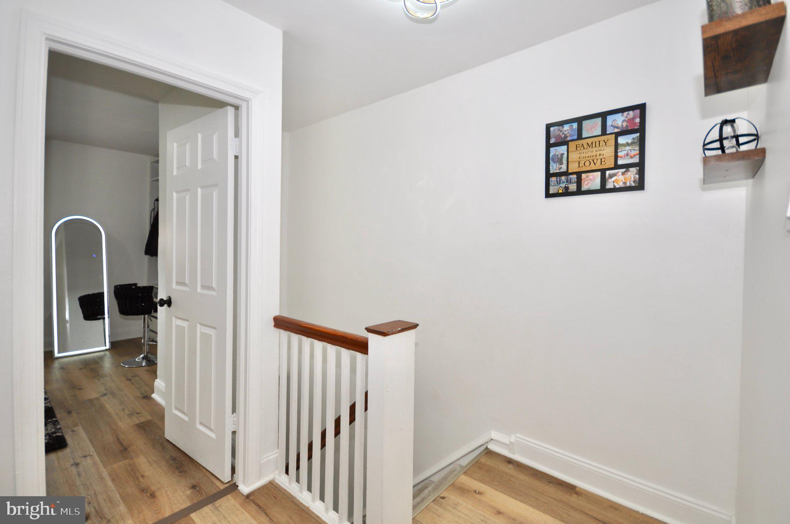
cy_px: 262
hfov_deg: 100.5
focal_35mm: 15
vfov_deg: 77.1
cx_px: 395
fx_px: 329
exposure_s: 1/60
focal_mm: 10
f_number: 4
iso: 100
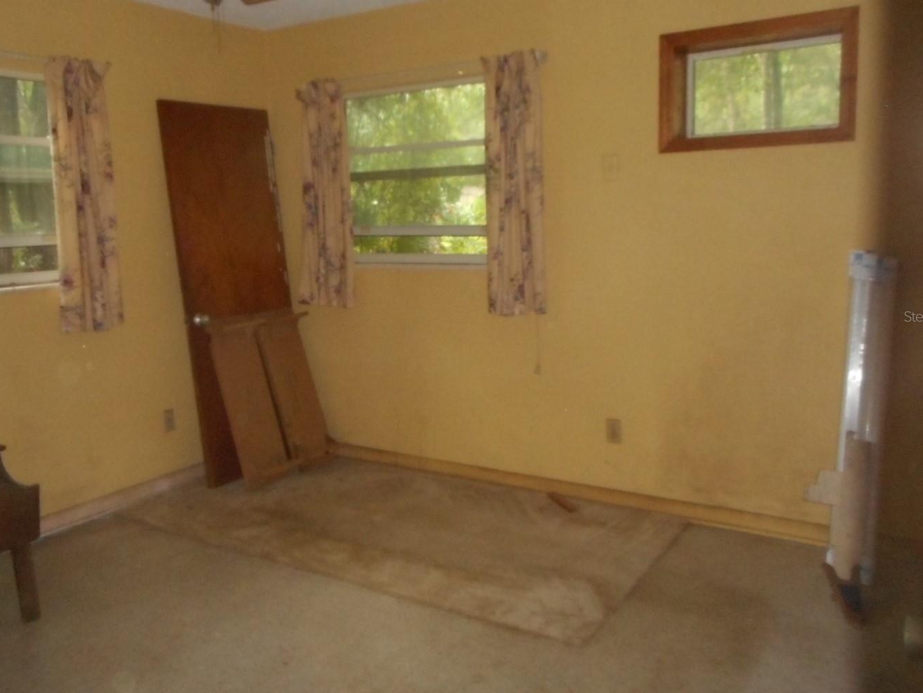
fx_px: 800
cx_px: 415
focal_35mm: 30
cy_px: 316
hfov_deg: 59.8
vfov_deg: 46.8
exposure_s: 1/25
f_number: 3.7
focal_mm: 4.5
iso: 640
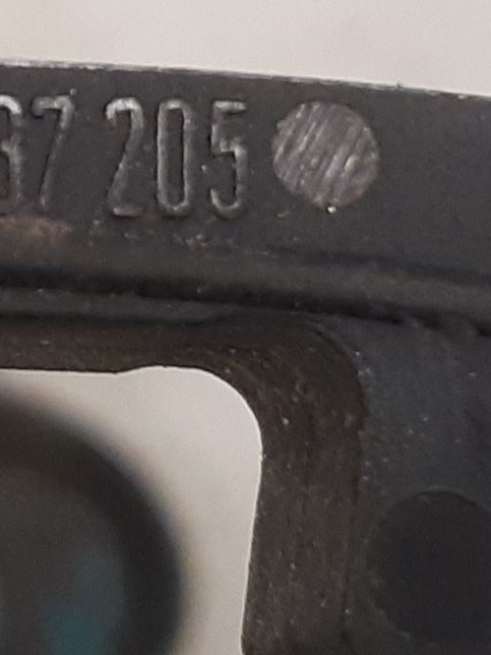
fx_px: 1514
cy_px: 270
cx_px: -105
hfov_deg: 17.5
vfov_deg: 24.4
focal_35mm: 80
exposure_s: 1/50
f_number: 1.7
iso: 250
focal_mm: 3.93
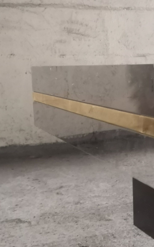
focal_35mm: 58
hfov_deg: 21.5
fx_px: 389
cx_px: 158
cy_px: 111
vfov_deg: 35.1
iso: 2500
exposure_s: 1/17.1
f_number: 1.8
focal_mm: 3.95
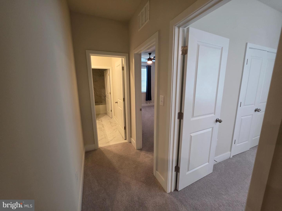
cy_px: 106
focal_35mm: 13
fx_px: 106
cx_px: 141
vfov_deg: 89.9
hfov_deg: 106.2
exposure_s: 1/60
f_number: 1.9
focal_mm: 2.2
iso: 200
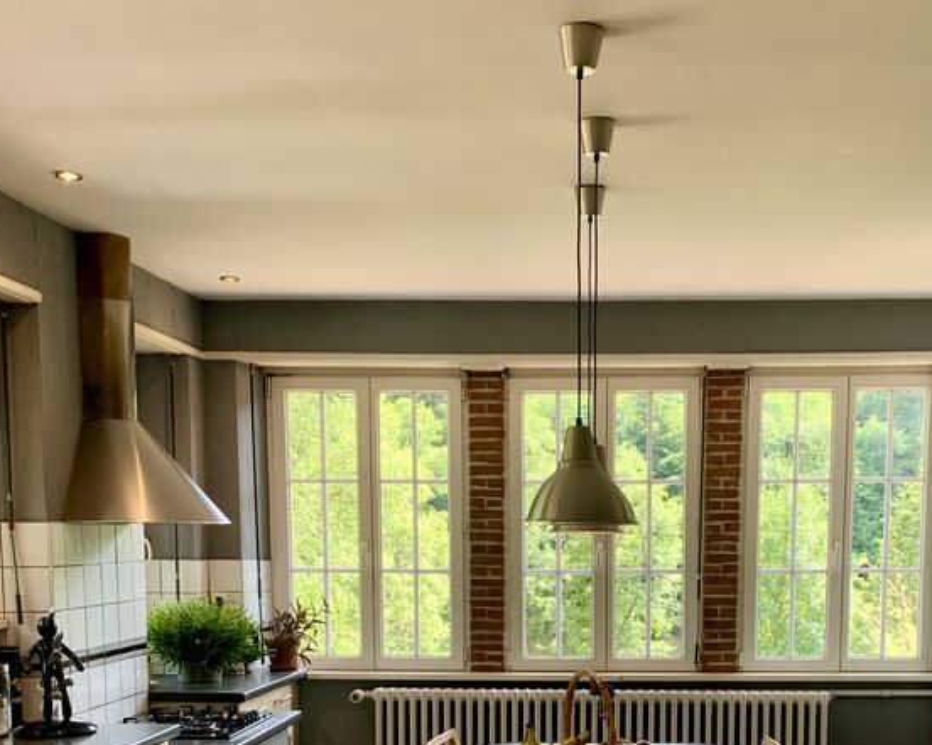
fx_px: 1268
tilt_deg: -4.6
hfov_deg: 40.1
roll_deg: +0.4
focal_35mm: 46
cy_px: 681
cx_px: 581
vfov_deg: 31.1
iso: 40
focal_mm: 4.25
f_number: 1.8
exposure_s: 1/99
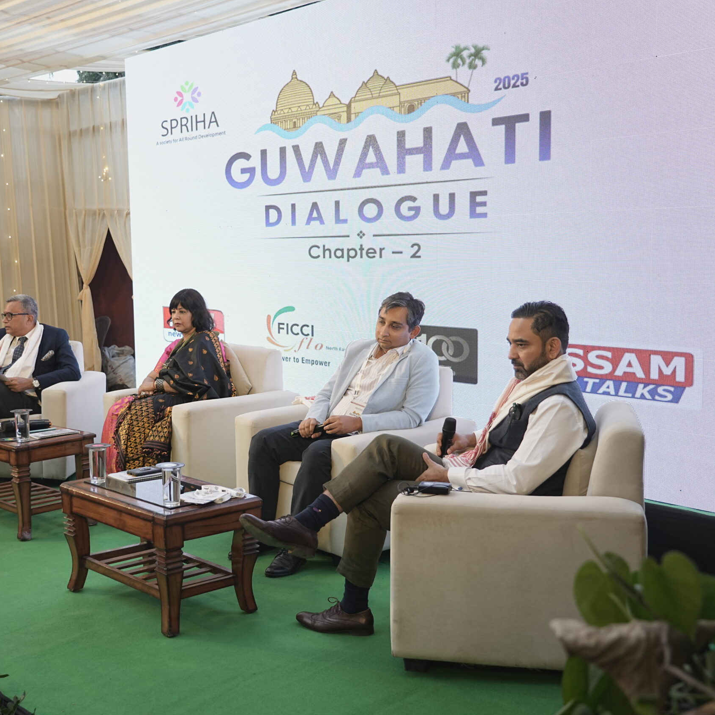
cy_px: 357
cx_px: 247
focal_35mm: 45
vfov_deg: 37.6
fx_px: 1052
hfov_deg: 37.2
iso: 500
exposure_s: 1/125
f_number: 4
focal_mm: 35
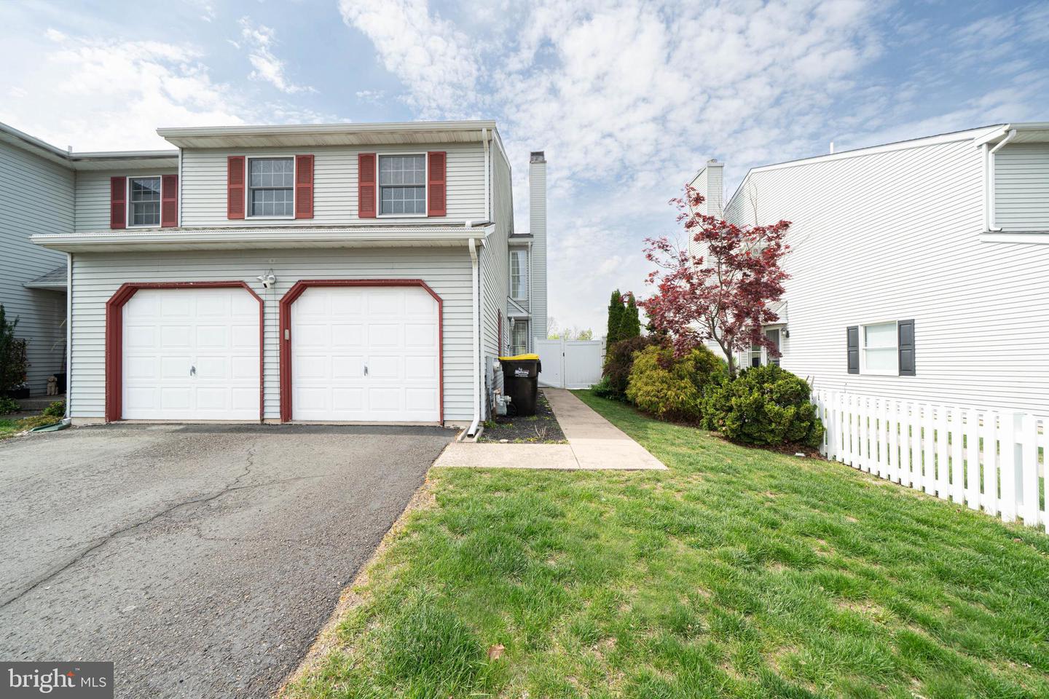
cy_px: 350
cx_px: 524
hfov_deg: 112.6
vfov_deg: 90.0
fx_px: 350
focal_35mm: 12
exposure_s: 1/320
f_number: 7.1
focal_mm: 12
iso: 125
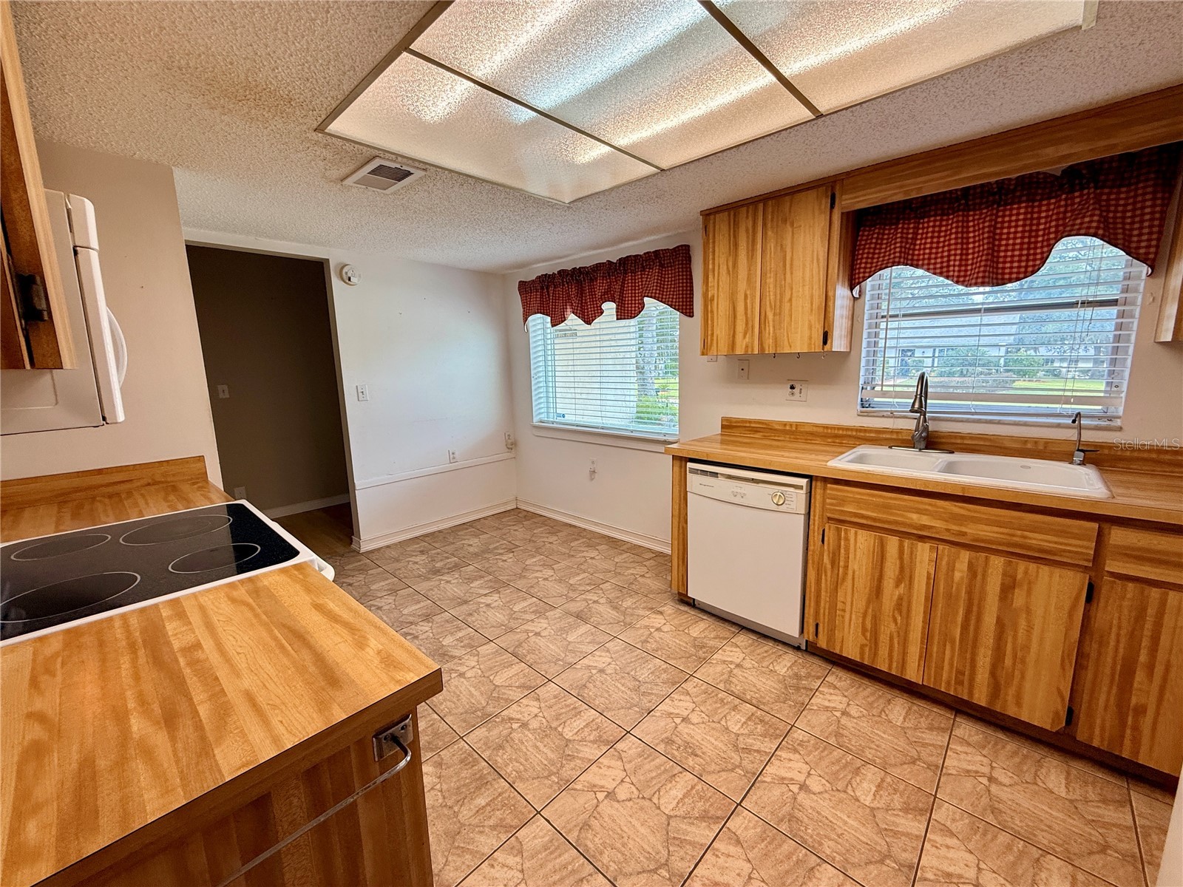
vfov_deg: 85.7
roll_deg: +1.3
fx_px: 478
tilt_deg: -9.8
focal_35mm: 14
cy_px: 444
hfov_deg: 102.1
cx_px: 592
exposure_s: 1/120
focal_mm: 2.22
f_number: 2.2
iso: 125
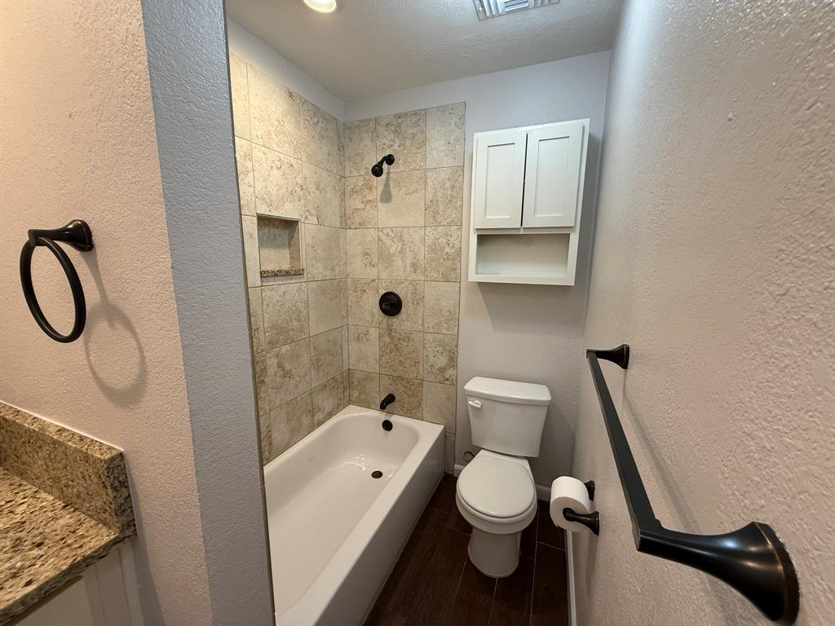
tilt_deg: -9.6
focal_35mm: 14
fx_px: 338
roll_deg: -0.6
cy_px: 313
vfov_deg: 85.7
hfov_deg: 102.1
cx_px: 418
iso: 200
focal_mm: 2.22
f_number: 2.2
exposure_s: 1/60
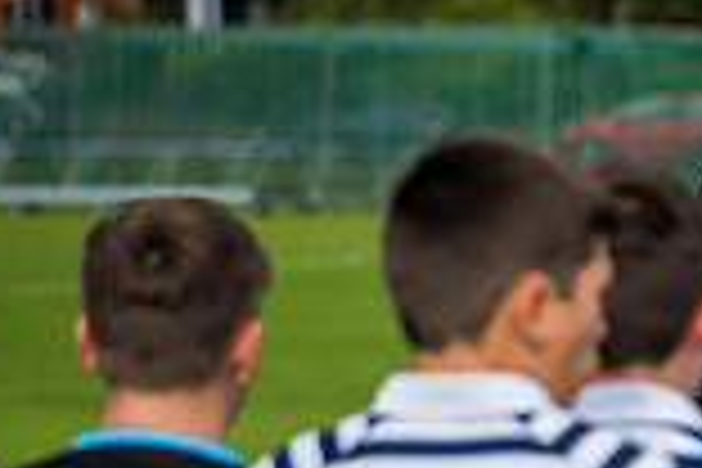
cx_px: 1242
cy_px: 349
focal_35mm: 519
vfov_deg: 2.6
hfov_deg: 3.9
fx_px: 10120
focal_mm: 140
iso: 250
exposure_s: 1/1600
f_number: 4
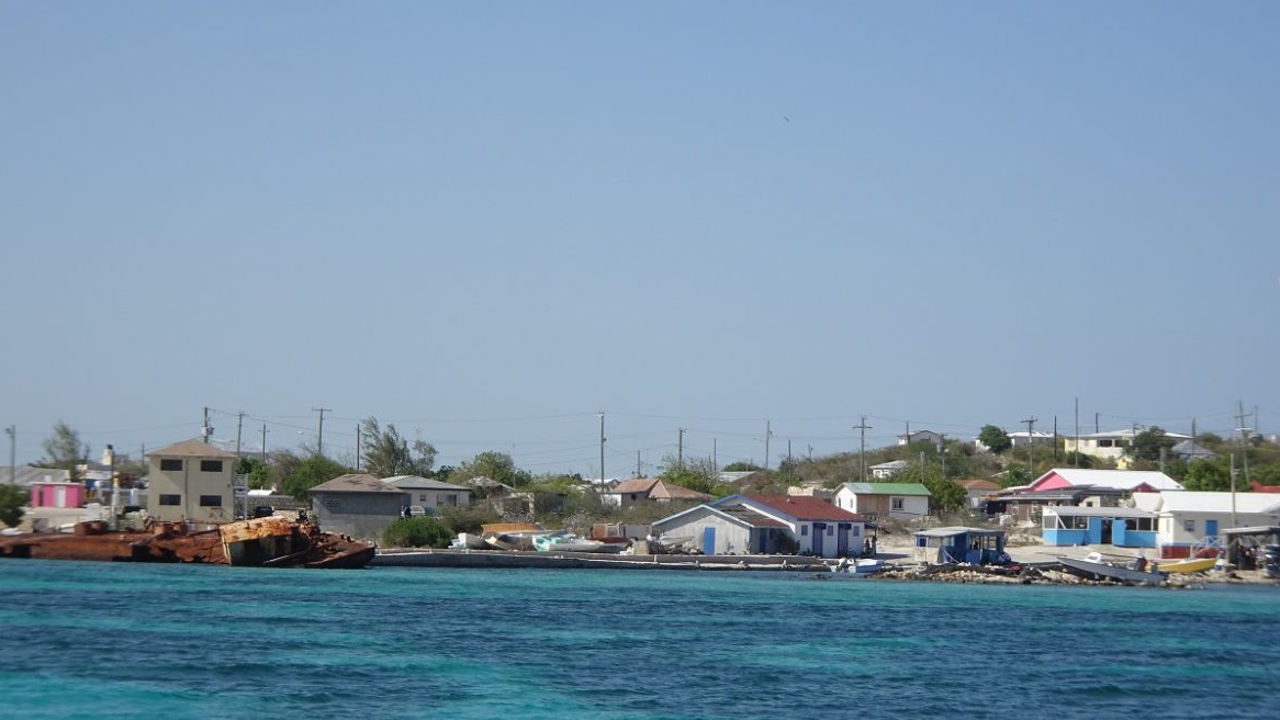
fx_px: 3564
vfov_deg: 11.5
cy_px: 429
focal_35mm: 105
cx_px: 639
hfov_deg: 20.4
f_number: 5
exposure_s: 1/500
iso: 80
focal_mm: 16.46
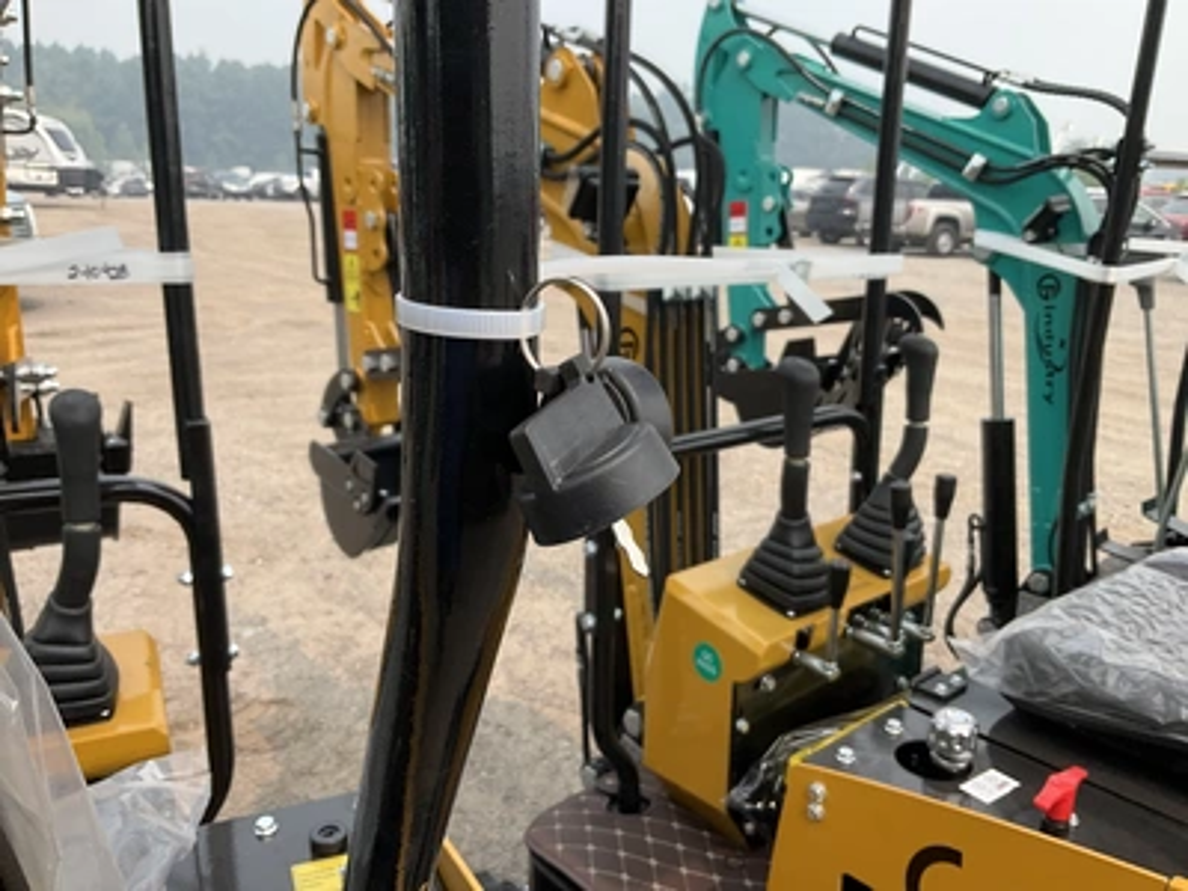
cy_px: 446
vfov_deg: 48.2
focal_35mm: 29
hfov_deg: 61.7
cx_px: 594
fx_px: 995
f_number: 1.8
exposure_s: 1/898
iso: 25
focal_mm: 3
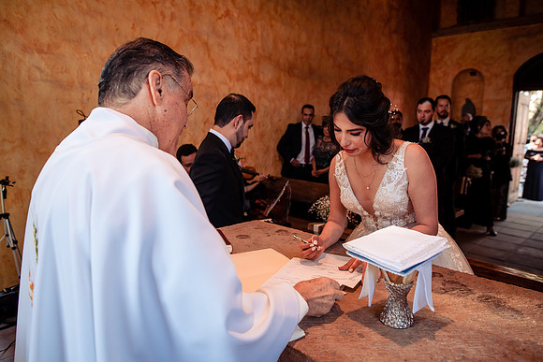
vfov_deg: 53.2
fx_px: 362
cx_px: 272
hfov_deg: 73.7
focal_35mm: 24
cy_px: 181
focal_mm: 24
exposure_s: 1/200
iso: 1250
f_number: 3.5
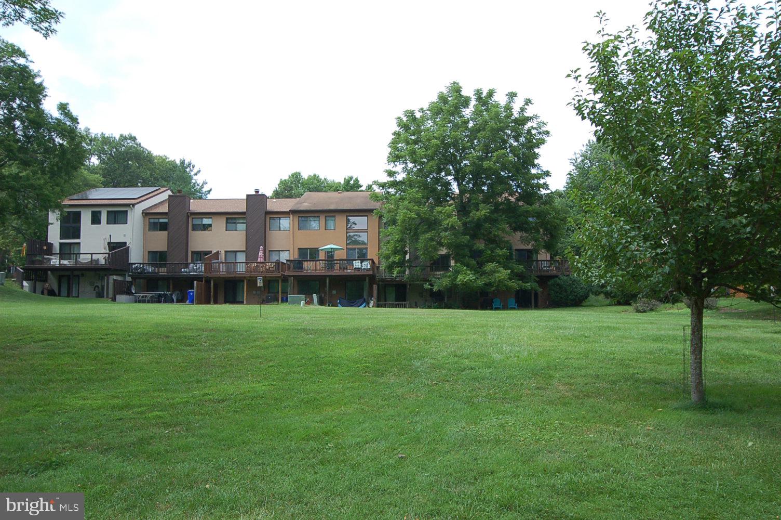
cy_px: 260
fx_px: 553
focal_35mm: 26
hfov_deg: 70.5
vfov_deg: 50.3
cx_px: 390
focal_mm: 17
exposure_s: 1/250
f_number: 9
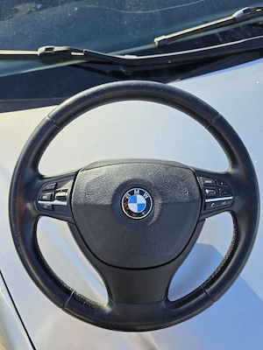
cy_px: 175
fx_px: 233
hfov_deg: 58.9
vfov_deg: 73.9
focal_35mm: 23
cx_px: 132
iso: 64
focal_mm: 6.5
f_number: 1.4
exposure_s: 1/3333
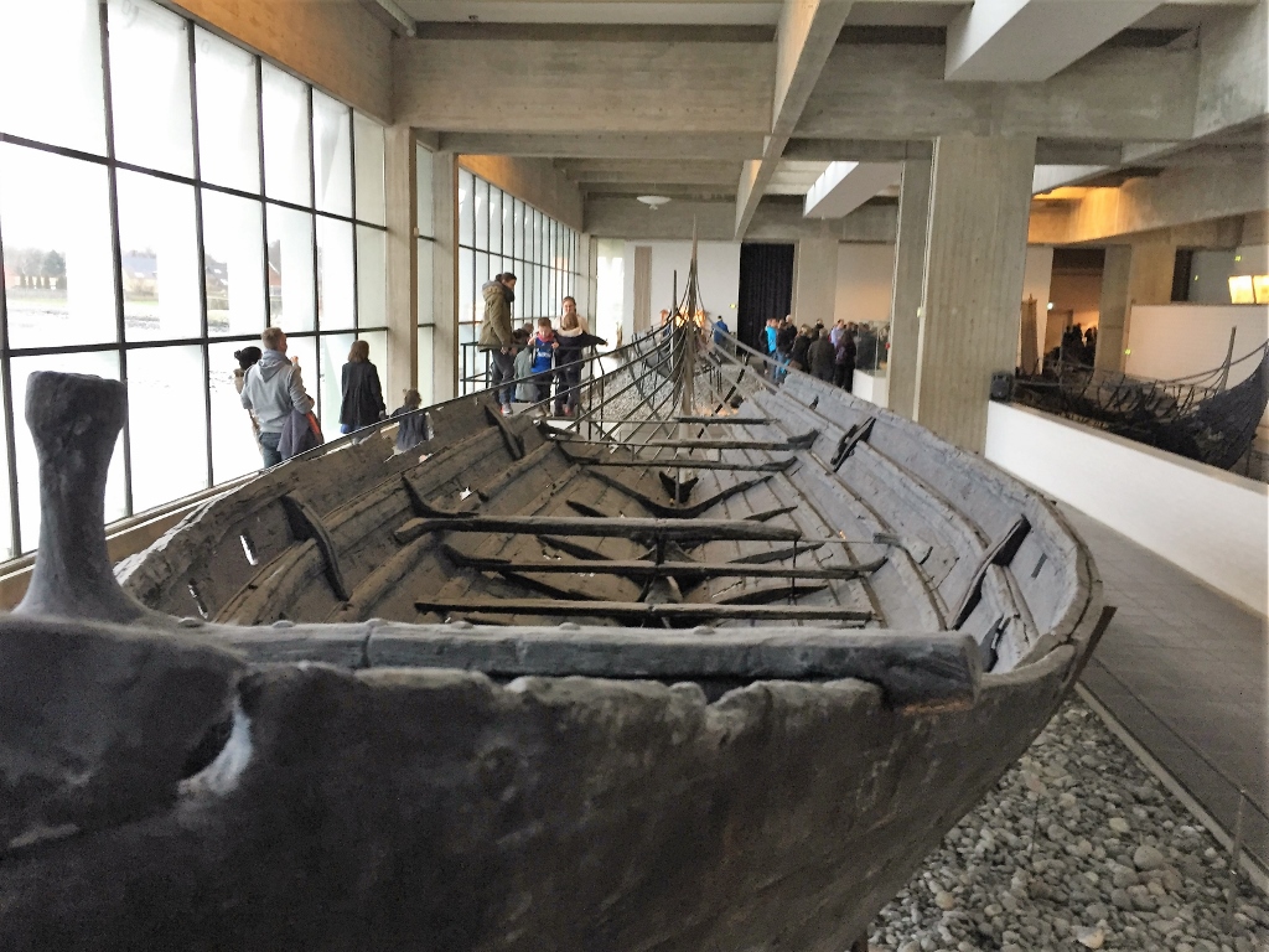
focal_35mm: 29
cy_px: 476
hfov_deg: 61.7
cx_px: 634
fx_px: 1063
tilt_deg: -9.3
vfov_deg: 48.2
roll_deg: -2.0
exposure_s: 1/33
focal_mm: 4.15
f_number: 2.2
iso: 160
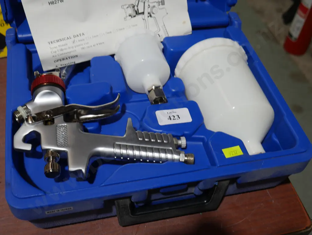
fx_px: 379
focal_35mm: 42
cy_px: 118
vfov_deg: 34.4
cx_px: 156
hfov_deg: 44.8
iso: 200
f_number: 4.6
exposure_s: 1/60
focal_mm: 21
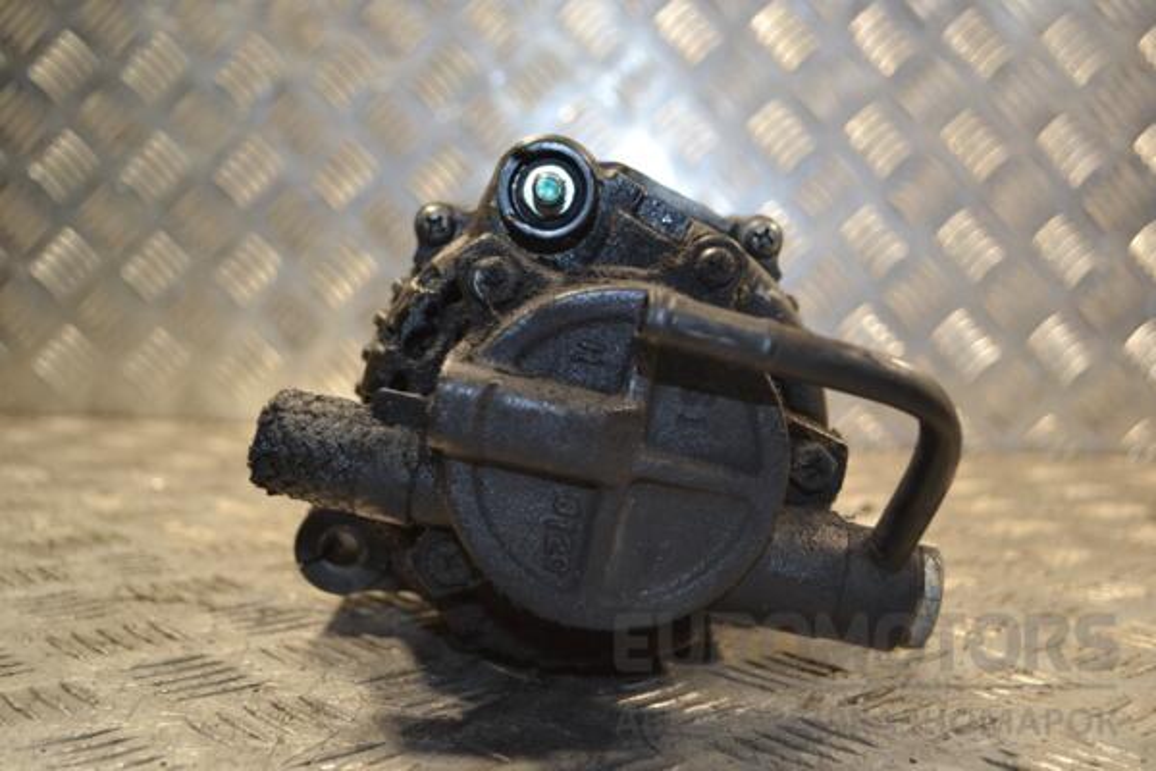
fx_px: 1397
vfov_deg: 30.8
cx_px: 578
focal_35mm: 44
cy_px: 386
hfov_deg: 45.0
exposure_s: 1/60
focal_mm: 29
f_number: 4.5
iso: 320
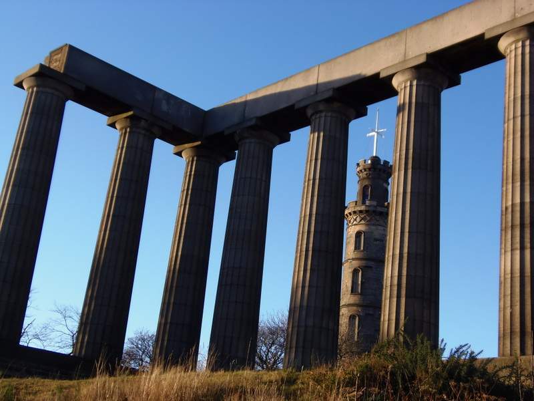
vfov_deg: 29.7
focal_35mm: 49
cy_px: 200
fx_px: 756
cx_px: 267
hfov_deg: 38.9
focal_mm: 9.1
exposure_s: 1/200
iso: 64
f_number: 3.8
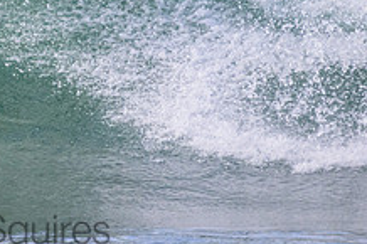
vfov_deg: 0.6
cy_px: -50
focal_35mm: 2128
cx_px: -20
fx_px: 21677
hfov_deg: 1.0
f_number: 11
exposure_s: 1/2000
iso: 3200
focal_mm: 800
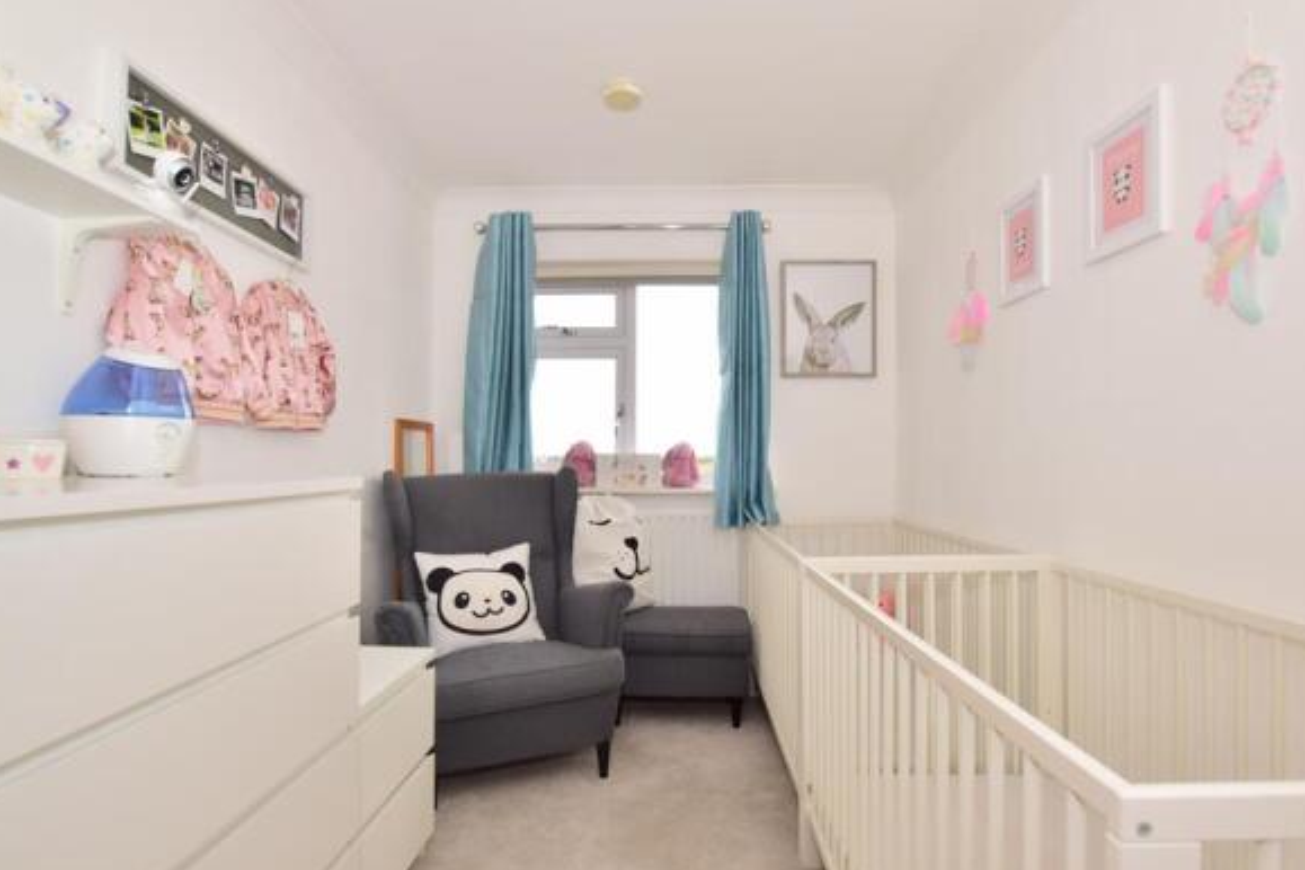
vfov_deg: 70.4
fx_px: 616
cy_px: 450
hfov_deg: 93.3
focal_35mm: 17
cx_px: 654
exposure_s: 1/200
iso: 400
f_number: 7.1
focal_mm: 10
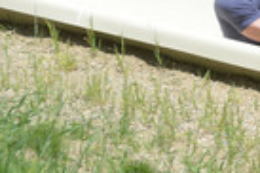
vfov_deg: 2.4
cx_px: 357
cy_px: 83
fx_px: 4112
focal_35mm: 570
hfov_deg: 3.6
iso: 200
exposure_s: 1/640
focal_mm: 195
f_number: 6.3
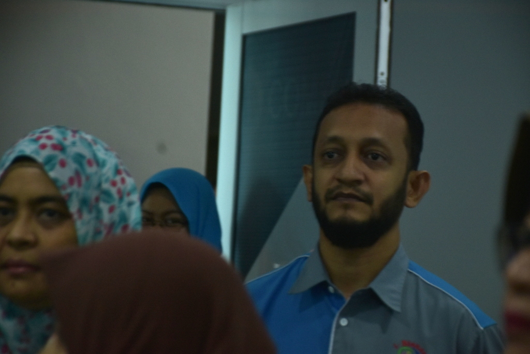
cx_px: 265
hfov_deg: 13.0
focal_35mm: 158
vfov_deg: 8.7
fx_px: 2321
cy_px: 177
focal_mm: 105
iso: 640
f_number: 5.6
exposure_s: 1/125
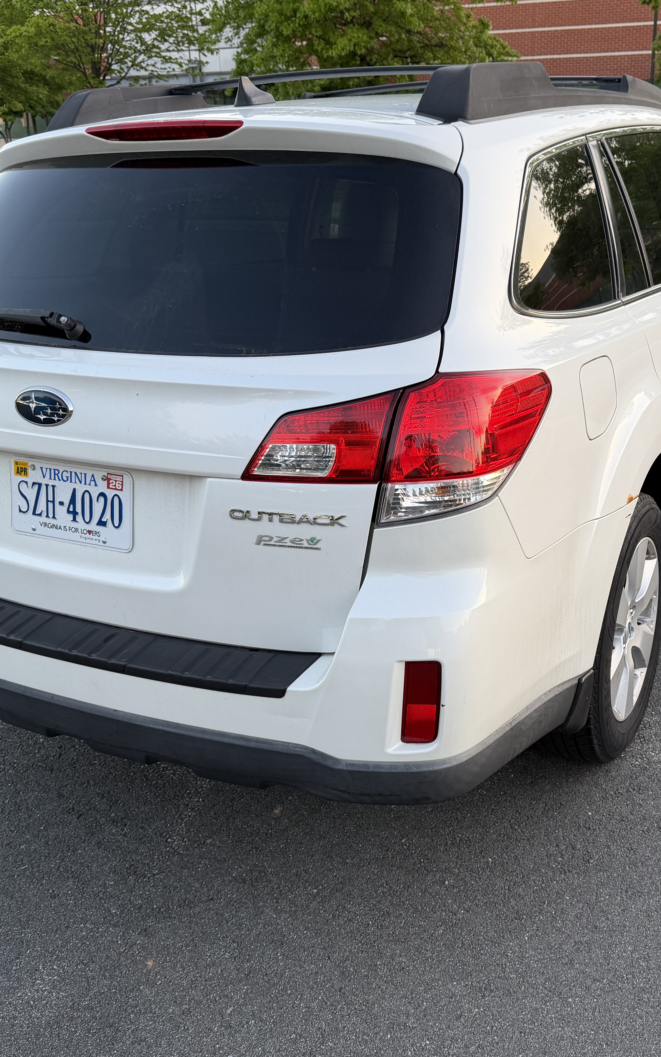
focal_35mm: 34
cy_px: 529
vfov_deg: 56.7
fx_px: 980
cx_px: 411
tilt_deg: -22.3
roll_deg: +2.2
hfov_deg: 37.1
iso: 64
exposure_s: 1/127
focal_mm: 6.76
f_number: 1.78
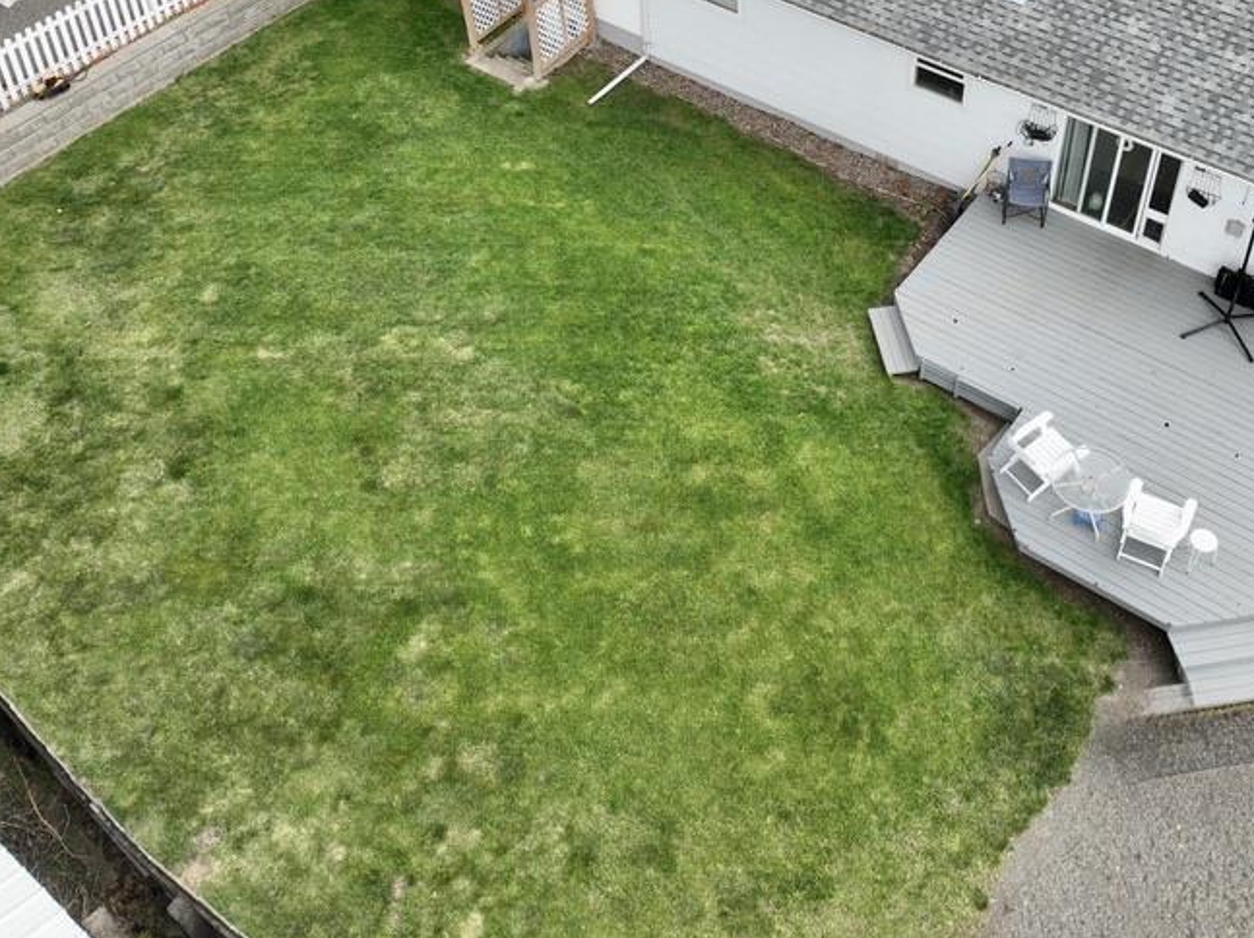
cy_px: 199
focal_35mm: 38
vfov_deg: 36.5
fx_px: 1375
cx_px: 754
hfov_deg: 48.7
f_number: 2.8
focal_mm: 12.29
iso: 150
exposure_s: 1/100
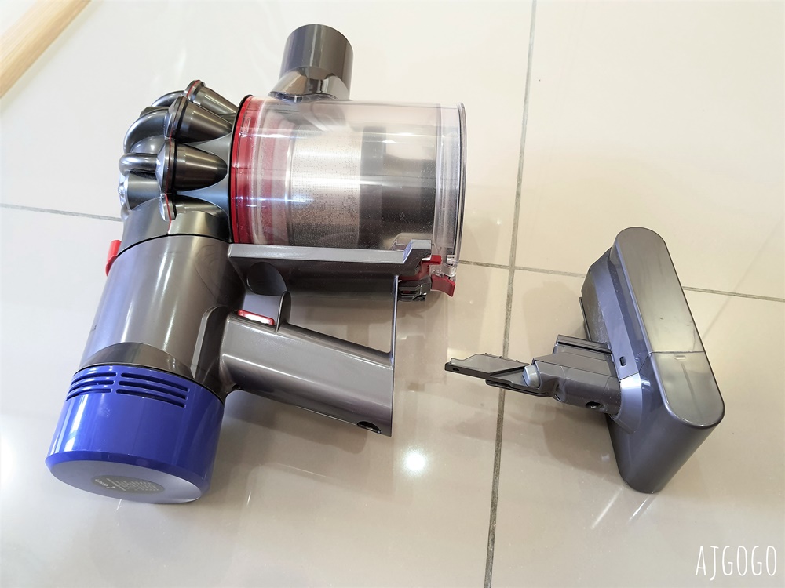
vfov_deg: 53.1
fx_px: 590
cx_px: 392
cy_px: 294
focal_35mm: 26
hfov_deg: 67.3
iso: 250
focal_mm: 4.32
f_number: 1.7
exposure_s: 1/40
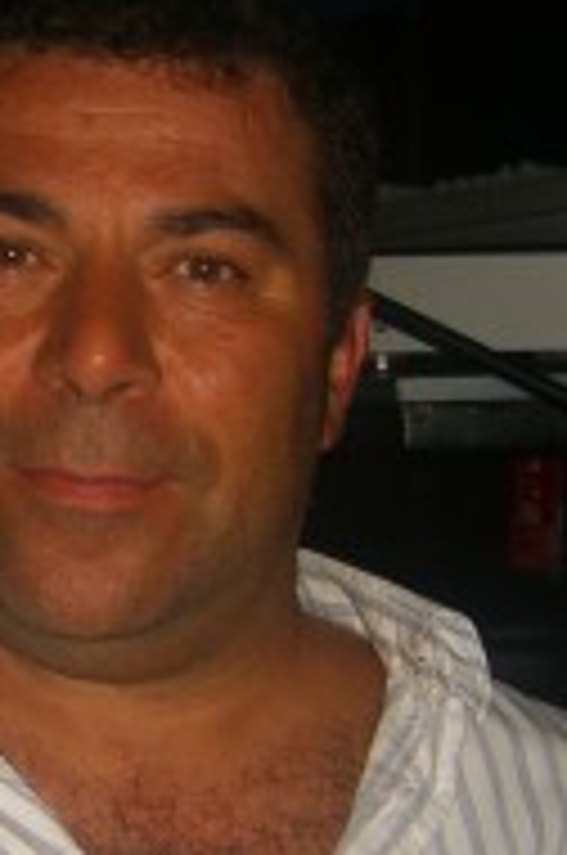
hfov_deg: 10.8
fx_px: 2964
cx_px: -90
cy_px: 540
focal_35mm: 125
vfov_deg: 16.4
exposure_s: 1/60
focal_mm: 7.9
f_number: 2.8
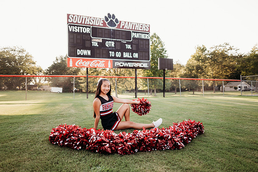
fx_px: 172
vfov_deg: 53.2
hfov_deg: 73.7
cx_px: 129
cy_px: 86
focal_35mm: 24
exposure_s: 1/500
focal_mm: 24
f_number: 2
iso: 125
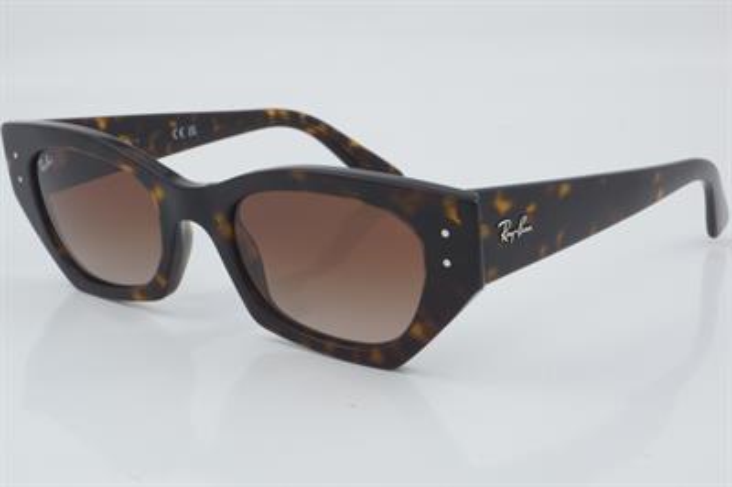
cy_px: 244
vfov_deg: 18.2
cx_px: 366
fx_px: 1524
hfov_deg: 27.0
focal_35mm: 75
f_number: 32
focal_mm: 50
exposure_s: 1/3
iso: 100
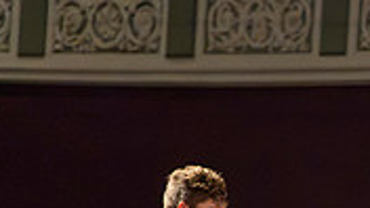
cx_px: 582
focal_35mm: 283
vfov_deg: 4.2
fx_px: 2776
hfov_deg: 7.5
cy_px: 390
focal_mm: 82
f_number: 2.8
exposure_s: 1/640
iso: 12800
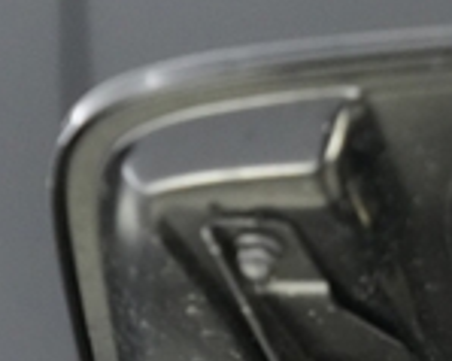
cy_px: 625
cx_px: 904
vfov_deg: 12.9
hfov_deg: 14.6
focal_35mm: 109
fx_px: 1457
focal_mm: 27
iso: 6400
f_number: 2.8
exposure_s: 1/250
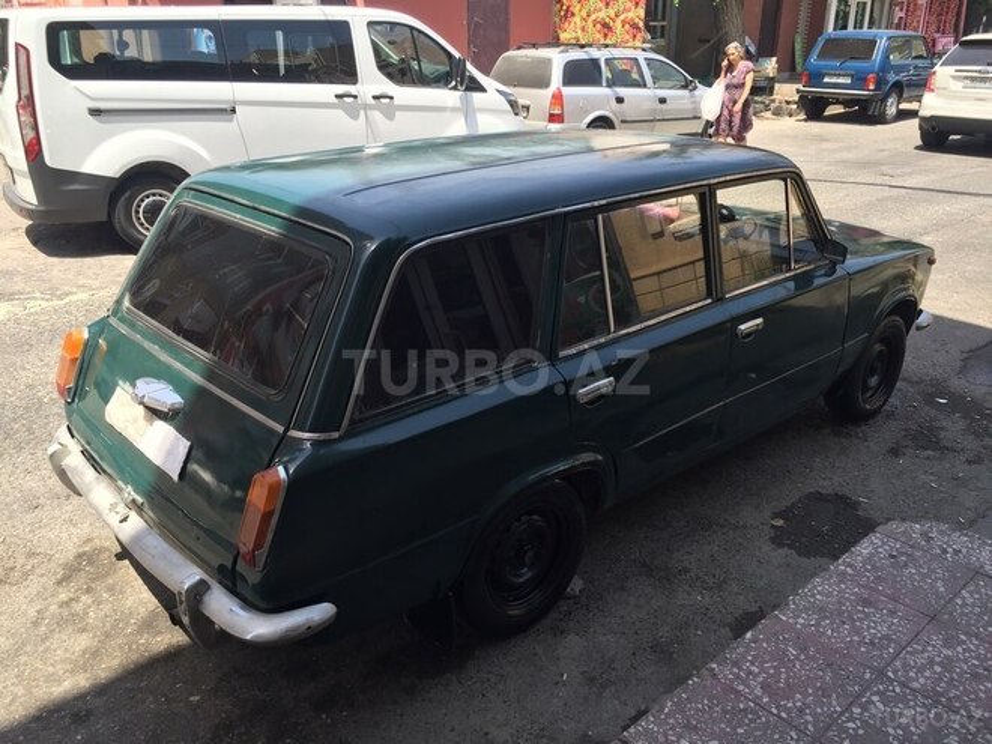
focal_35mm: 29
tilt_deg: -22.1
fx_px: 831
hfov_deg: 61.7
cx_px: 496
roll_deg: -2.0
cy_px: 372
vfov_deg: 48.2
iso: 32
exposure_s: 1/670
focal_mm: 4.15
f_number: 2.2
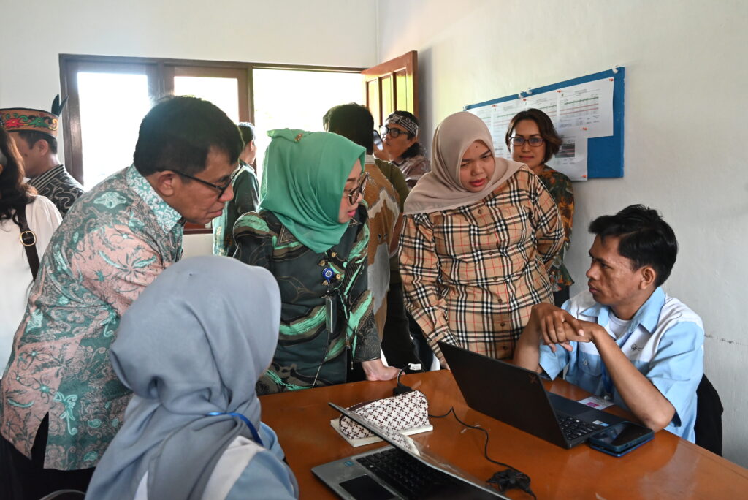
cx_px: 374
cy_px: 250
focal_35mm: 31
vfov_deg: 42.4
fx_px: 644
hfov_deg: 60.3
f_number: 5.6
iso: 5000
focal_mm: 31
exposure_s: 1/100
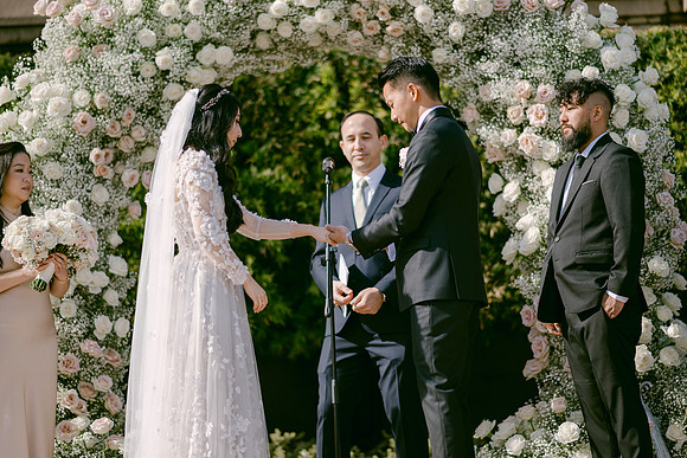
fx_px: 2004
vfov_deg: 13.0
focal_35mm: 105
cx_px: 344
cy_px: 229
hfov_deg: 19.5
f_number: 1.4
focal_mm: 105
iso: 100
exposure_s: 1/5000
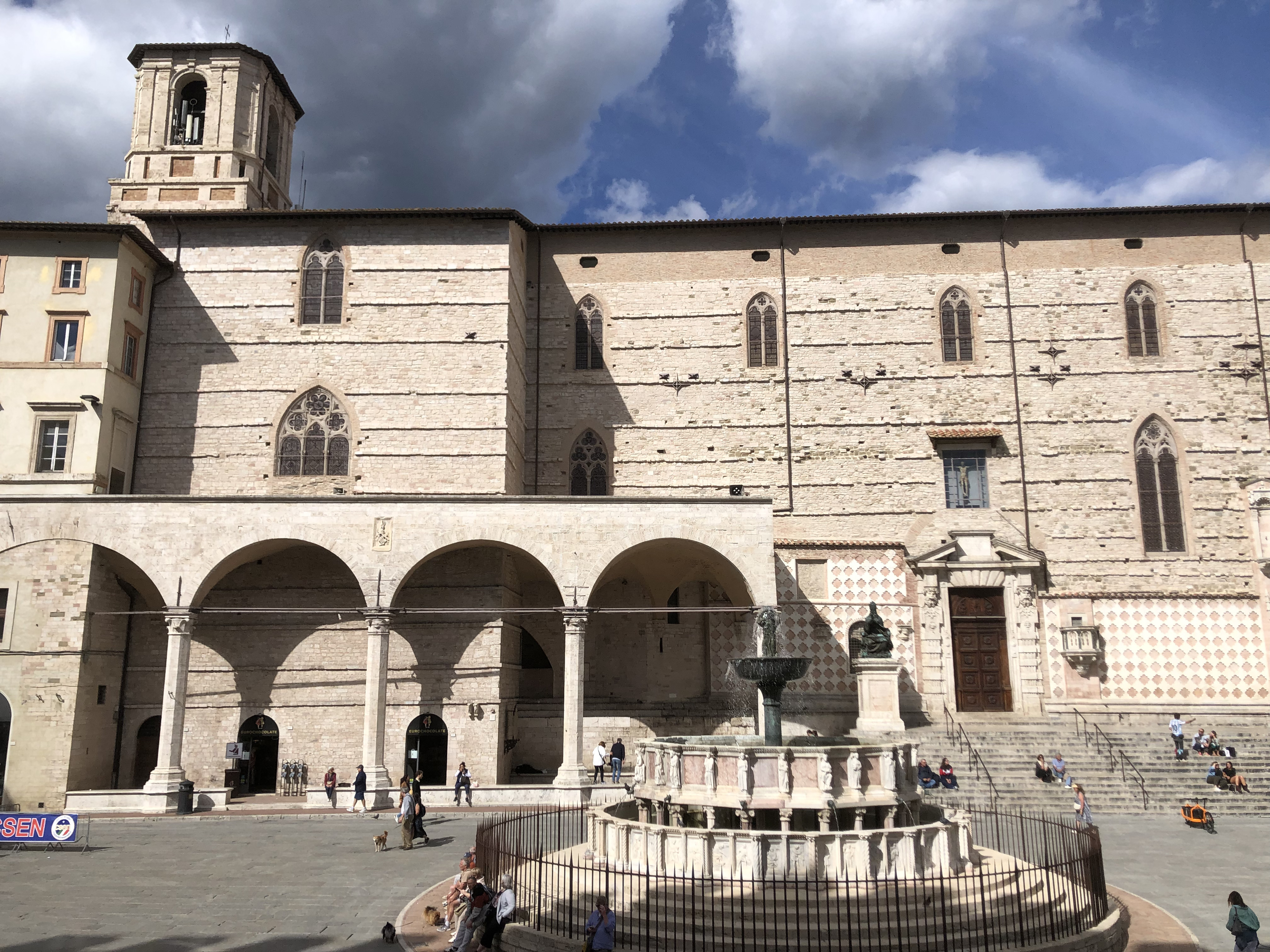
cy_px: 476
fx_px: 1027
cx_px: 635
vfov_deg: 49.7
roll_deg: +1.2
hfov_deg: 63.4
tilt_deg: +11.5
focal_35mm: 28
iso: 25
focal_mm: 4
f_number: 1.8
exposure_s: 1/4425
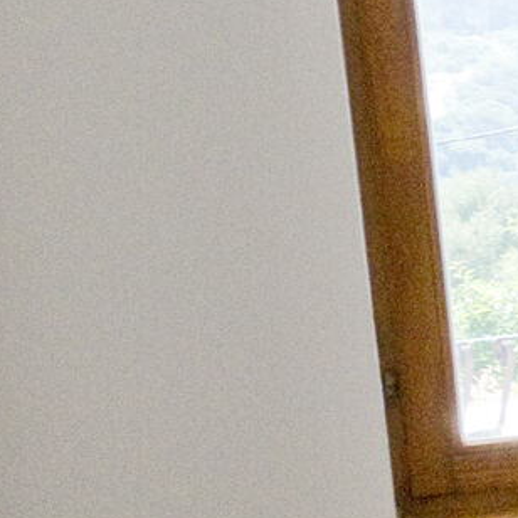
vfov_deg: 15.0
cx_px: 1697
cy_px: 349
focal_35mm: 116
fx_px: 1964
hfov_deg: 9.9
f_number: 7.1
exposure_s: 1/200
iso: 400
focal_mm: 10
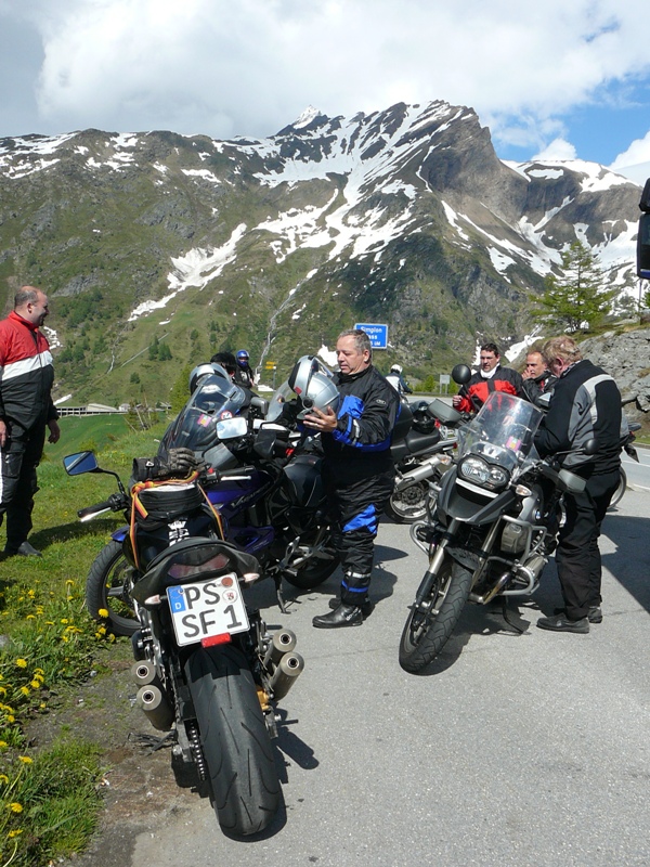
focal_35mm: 35
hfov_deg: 40.7
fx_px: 876
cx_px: 325
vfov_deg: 52.6
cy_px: 434
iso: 80
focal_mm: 5.2
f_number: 5
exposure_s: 1/500
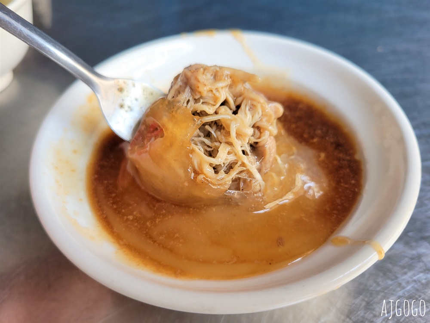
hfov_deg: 67.3
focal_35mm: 26
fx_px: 323
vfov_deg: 53.1
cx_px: 215
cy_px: 162
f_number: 1.8
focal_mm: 5.4
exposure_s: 1/120
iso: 50
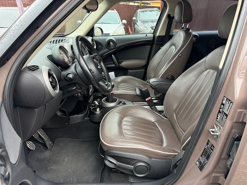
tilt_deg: -24.4
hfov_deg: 71.6
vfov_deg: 56.8
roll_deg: -0.5
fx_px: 171
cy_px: 92
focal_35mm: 24
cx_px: 124
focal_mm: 6.76
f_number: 1.78
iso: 200
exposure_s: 1/155
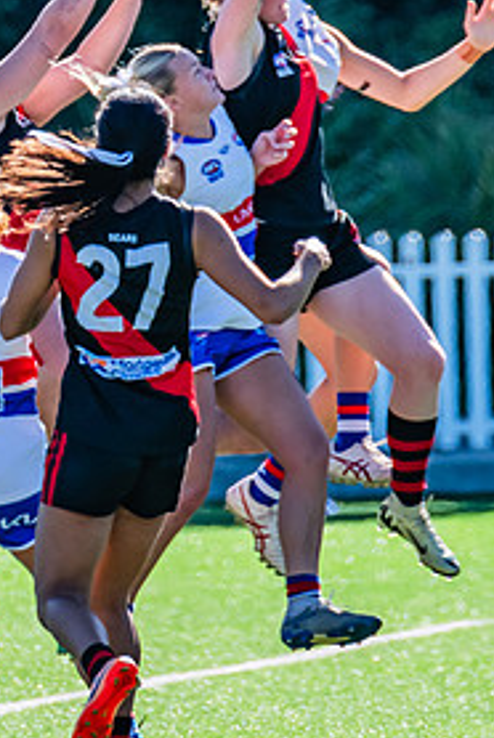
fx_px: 32623
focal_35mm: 1589
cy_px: 256
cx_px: 56
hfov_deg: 0.9
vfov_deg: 1.3
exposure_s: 1/1250
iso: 800
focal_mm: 550
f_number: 8
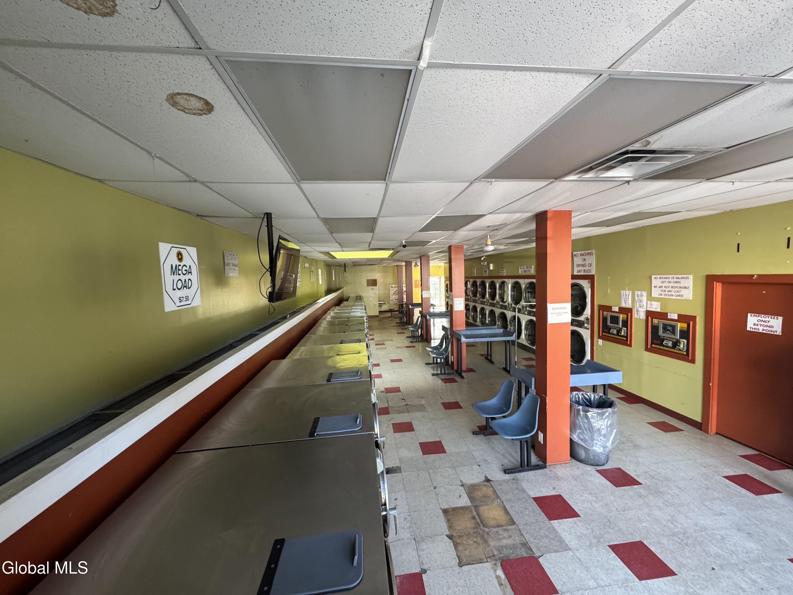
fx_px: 321
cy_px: 298
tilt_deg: -4.2
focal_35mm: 14
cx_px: 396
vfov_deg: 85.7
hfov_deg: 102.1
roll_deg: +1.8
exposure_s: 1/96
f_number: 2.2
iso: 320
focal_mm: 2.22
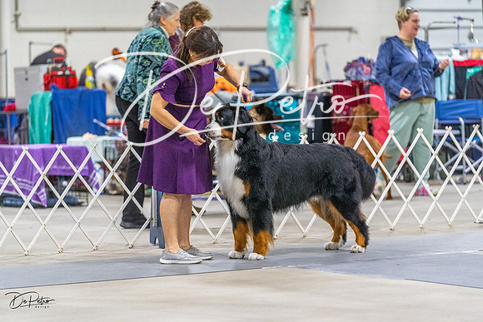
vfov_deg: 8.6
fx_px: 2134
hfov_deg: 12.9
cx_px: 242
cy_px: 161
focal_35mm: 159
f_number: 3.2
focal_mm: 159
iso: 6400
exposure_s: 1/320
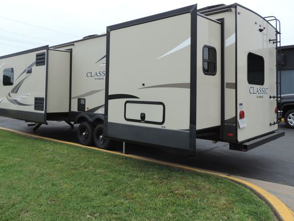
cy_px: 90
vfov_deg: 46.6
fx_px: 255
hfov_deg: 60.0
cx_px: 145
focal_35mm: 30
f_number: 3
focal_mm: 4.3
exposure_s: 1/500
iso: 80
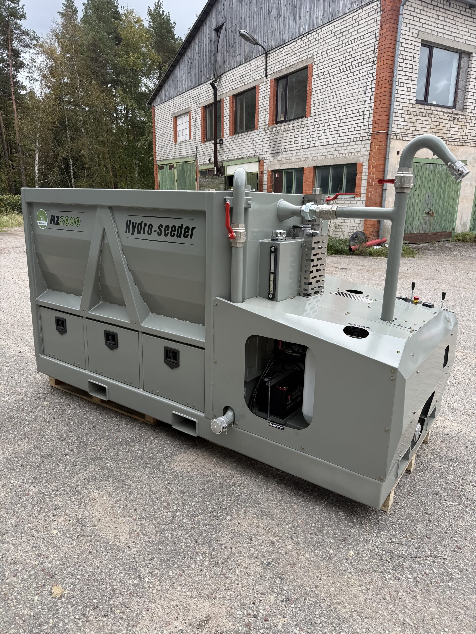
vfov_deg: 71.6
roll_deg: -1.2
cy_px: 317
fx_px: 440
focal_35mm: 24
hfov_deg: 56.8
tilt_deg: -14.6
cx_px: 238
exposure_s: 1/765
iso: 80
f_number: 1.78
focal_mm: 6.76
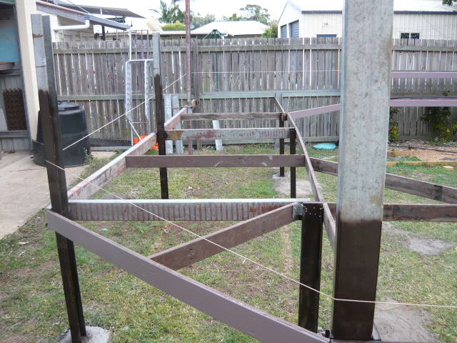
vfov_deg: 42.9
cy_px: 172
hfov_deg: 55.4
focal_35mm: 33
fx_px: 436
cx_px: 228
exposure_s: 1/40
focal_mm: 5.5
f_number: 2.8
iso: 100
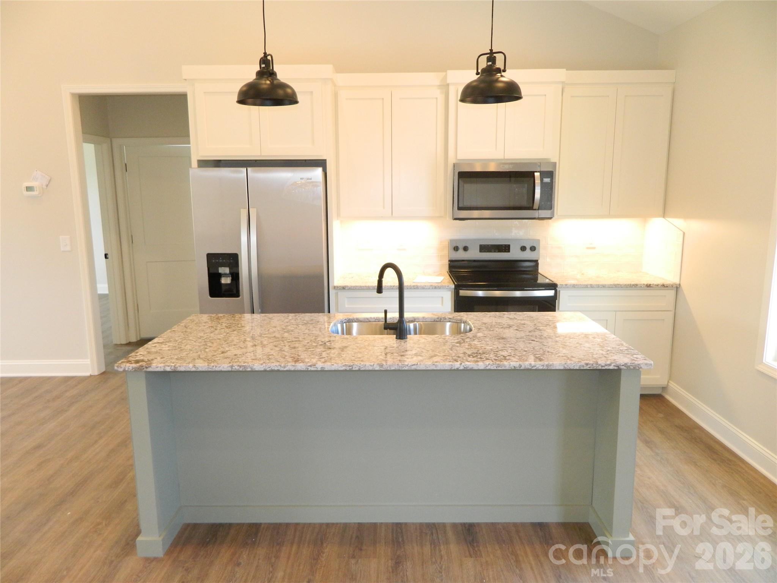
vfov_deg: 54.9
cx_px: 388
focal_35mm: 25
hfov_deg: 69.4
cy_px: 292
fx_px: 561
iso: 200
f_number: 3.1
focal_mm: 4.5
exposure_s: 1/30
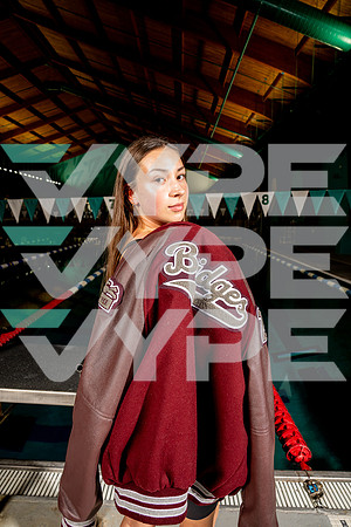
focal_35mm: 24
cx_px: 176
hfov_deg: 53.1
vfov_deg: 73.7
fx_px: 351
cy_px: 264
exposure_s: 1/125
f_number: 7.1
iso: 400
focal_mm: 24
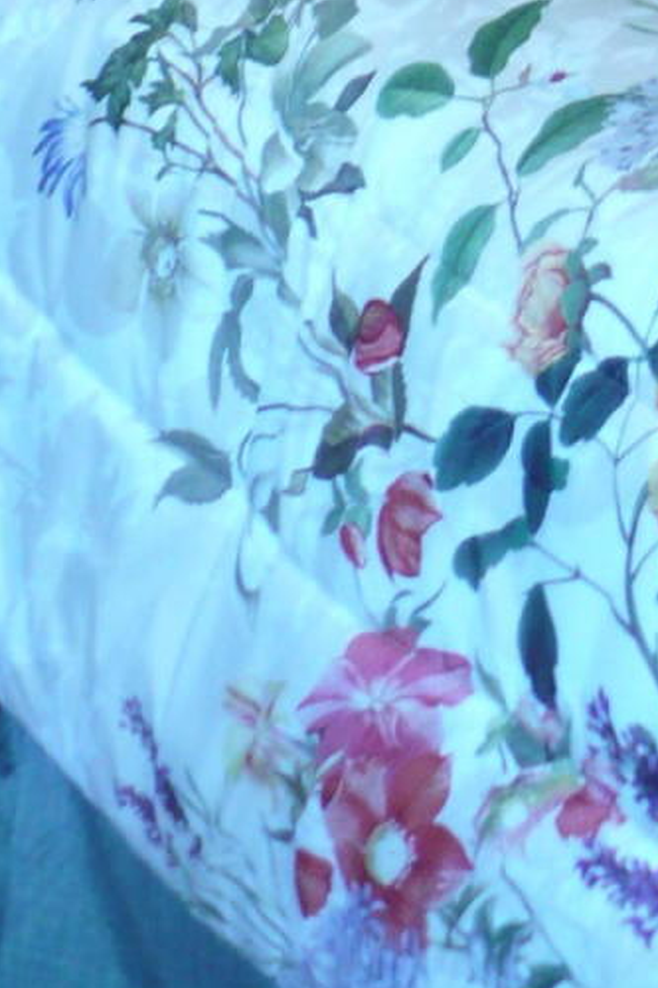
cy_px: -838
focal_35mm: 154
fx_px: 4225
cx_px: 676
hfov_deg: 8.8
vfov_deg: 12.2
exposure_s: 1/30
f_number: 2.8
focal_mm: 6.1
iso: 160
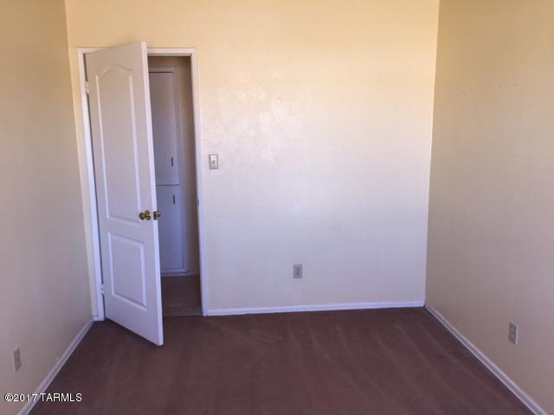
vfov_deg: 48.2
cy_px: 208
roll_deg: +0.5
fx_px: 464
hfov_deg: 61.7
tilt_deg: -9.1
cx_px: 277
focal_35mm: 29
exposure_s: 1/32
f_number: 2.2
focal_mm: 4.15
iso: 32
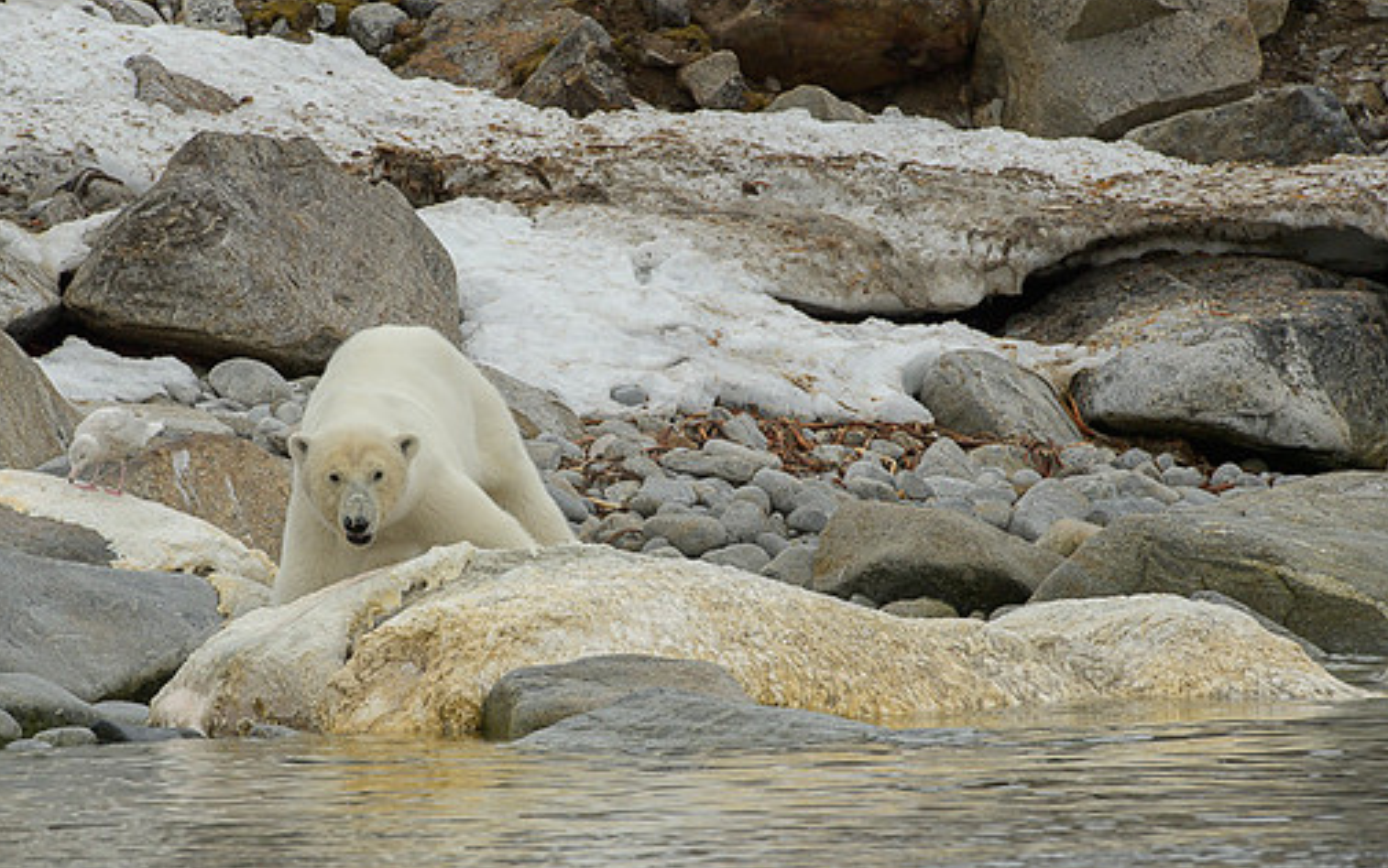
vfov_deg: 5.6
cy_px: 514
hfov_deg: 9.0
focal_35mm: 234
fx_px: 8855
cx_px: 594
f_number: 10
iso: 800
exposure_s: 1/1250
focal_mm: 200
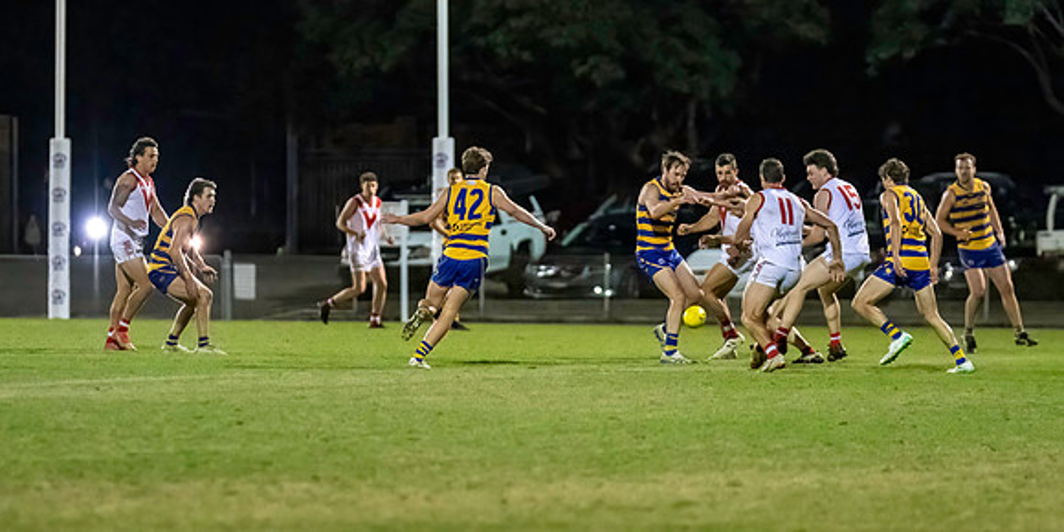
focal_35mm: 326
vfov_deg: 3.4
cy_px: 201
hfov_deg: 6.8
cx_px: 600
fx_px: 8950
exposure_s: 1/1250
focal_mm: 210
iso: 10000
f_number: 2.8
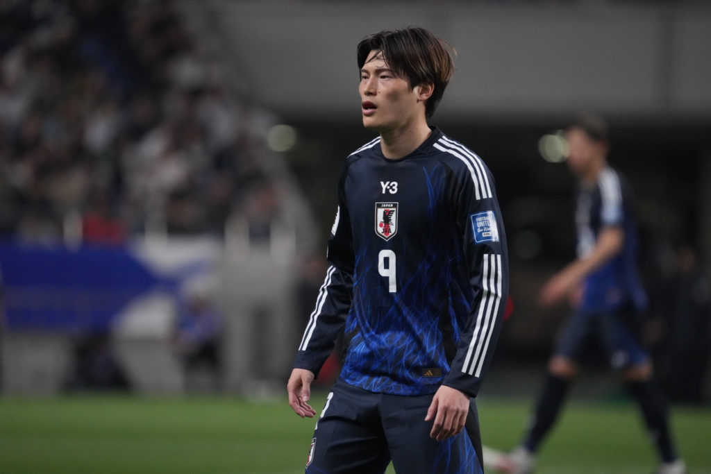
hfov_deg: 3.4
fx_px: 11851
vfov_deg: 2.3
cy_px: 237
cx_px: 356
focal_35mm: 600
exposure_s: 1/1000
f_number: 6.3
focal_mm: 600
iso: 6400
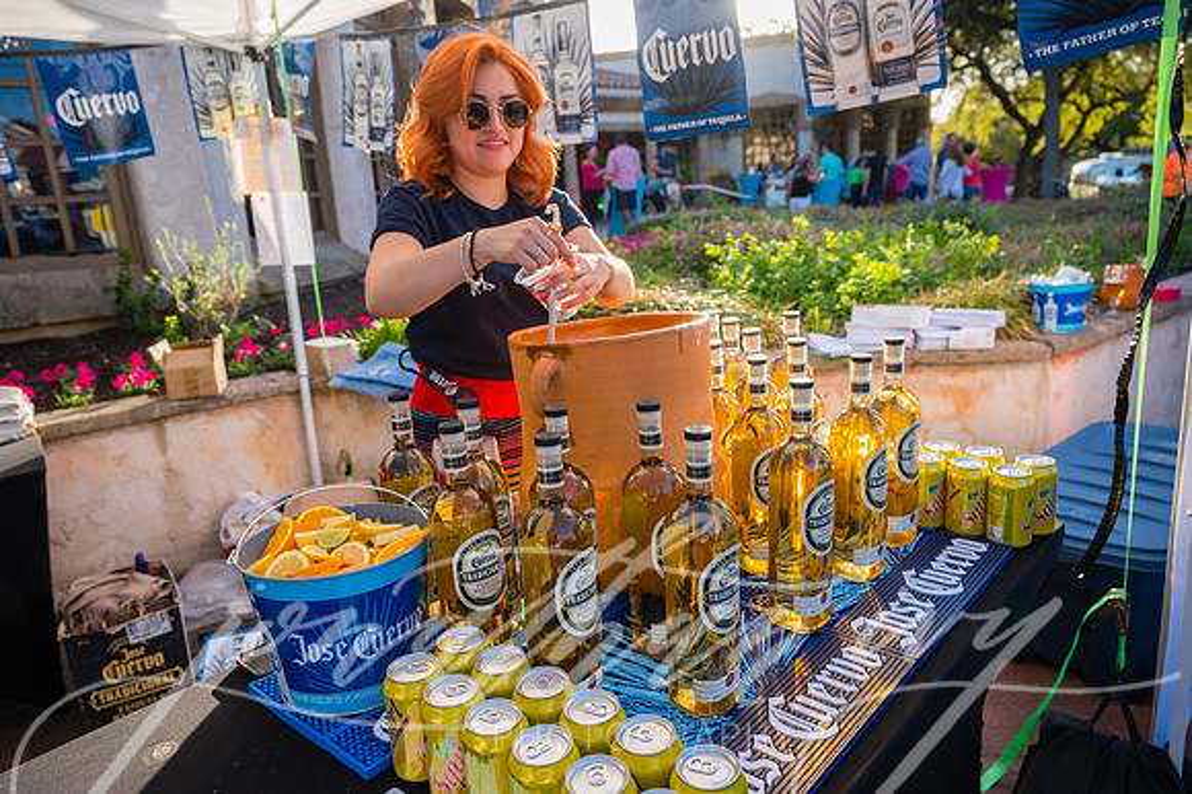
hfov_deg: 73.8
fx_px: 794
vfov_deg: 53.1
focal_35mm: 24
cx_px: 596
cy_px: 397
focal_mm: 24
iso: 800
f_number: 4.5
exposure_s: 1/1600
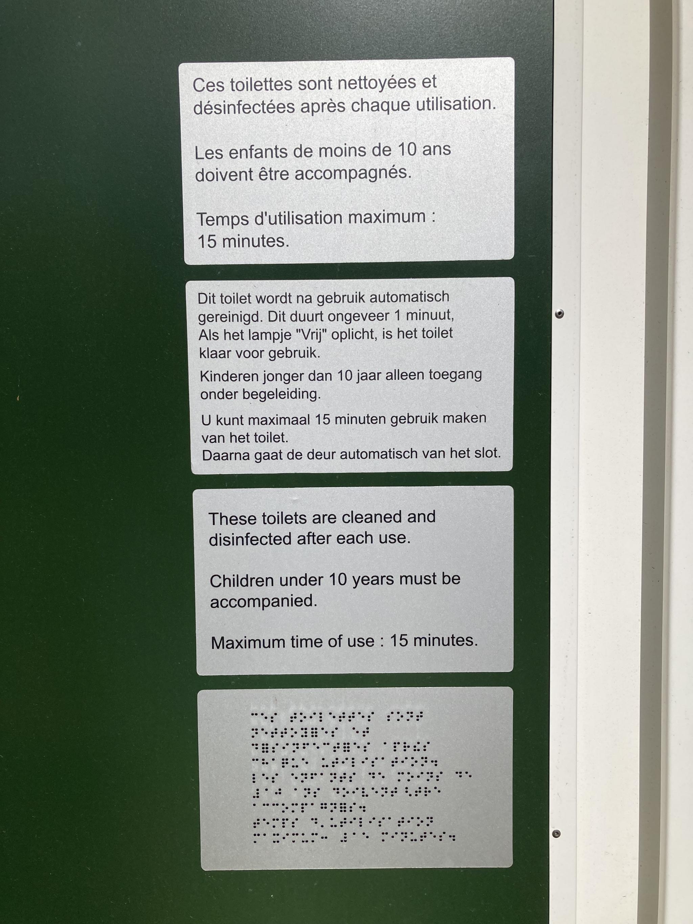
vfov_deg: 63.4
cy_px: 462
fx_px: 747
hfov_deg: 49.8
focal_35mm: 28
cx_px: 346
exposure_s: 1/8000
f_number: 1.8
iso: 20
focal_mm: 3.99
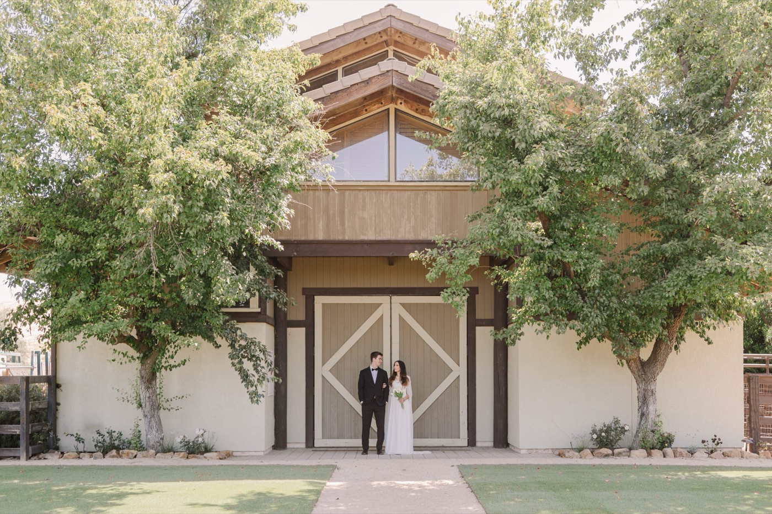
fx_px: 750
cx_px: 386
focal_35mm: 35
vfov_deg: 37.8
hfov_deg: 54.5
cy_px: 257
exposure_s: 1/400
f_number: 2.8
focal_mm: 35
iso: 200
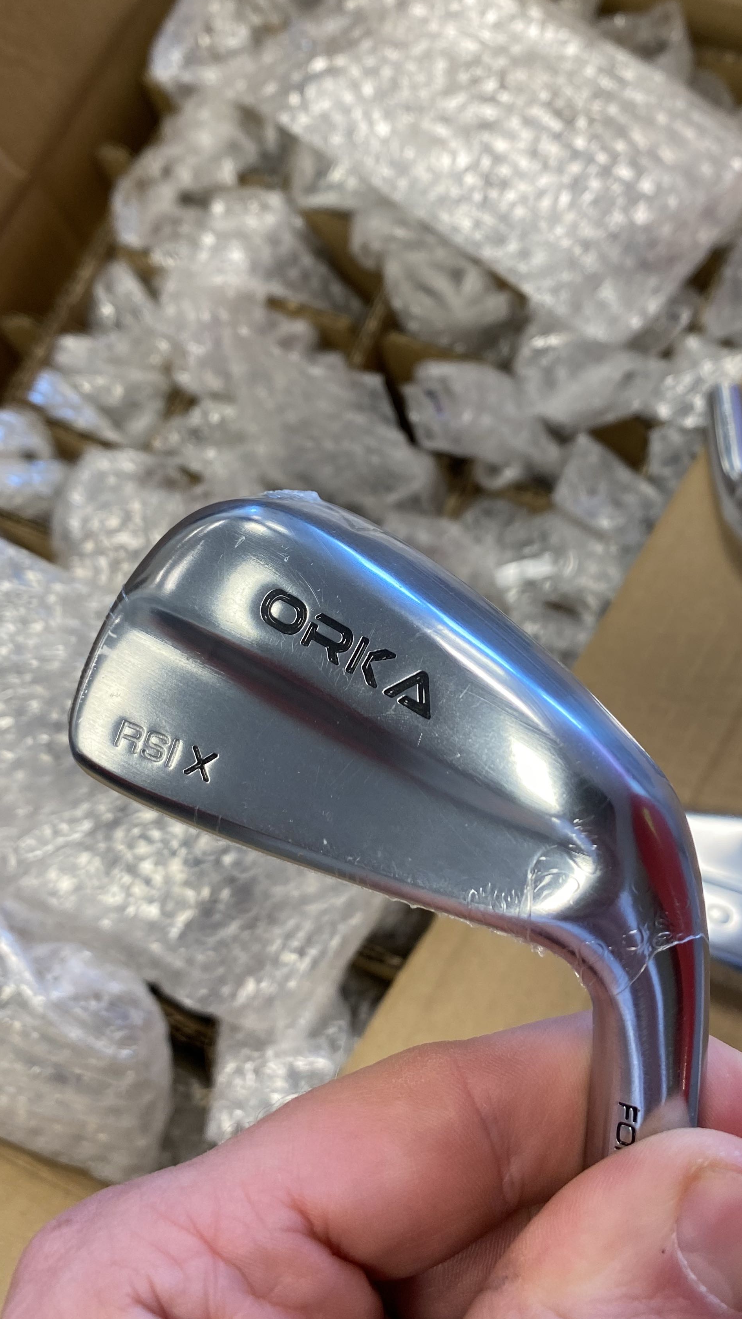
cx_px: 385
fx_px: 1189
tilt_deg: -65.6
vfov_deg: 57.9
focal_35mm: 34
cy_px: 582
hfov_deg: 34.7
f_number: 1.8
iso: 80
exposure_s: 1/98
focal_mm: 4.25
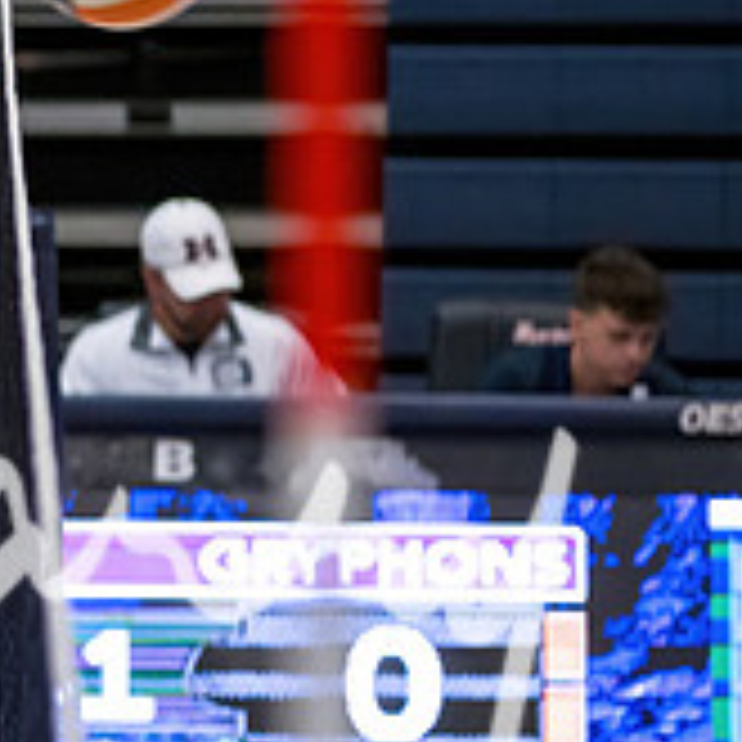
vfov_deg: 5.9
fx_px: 7178
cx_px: -932
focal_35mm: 296
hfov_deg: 5.7
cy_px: 272
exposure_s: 1/1000
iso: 2000
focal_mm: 70
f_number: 2.8
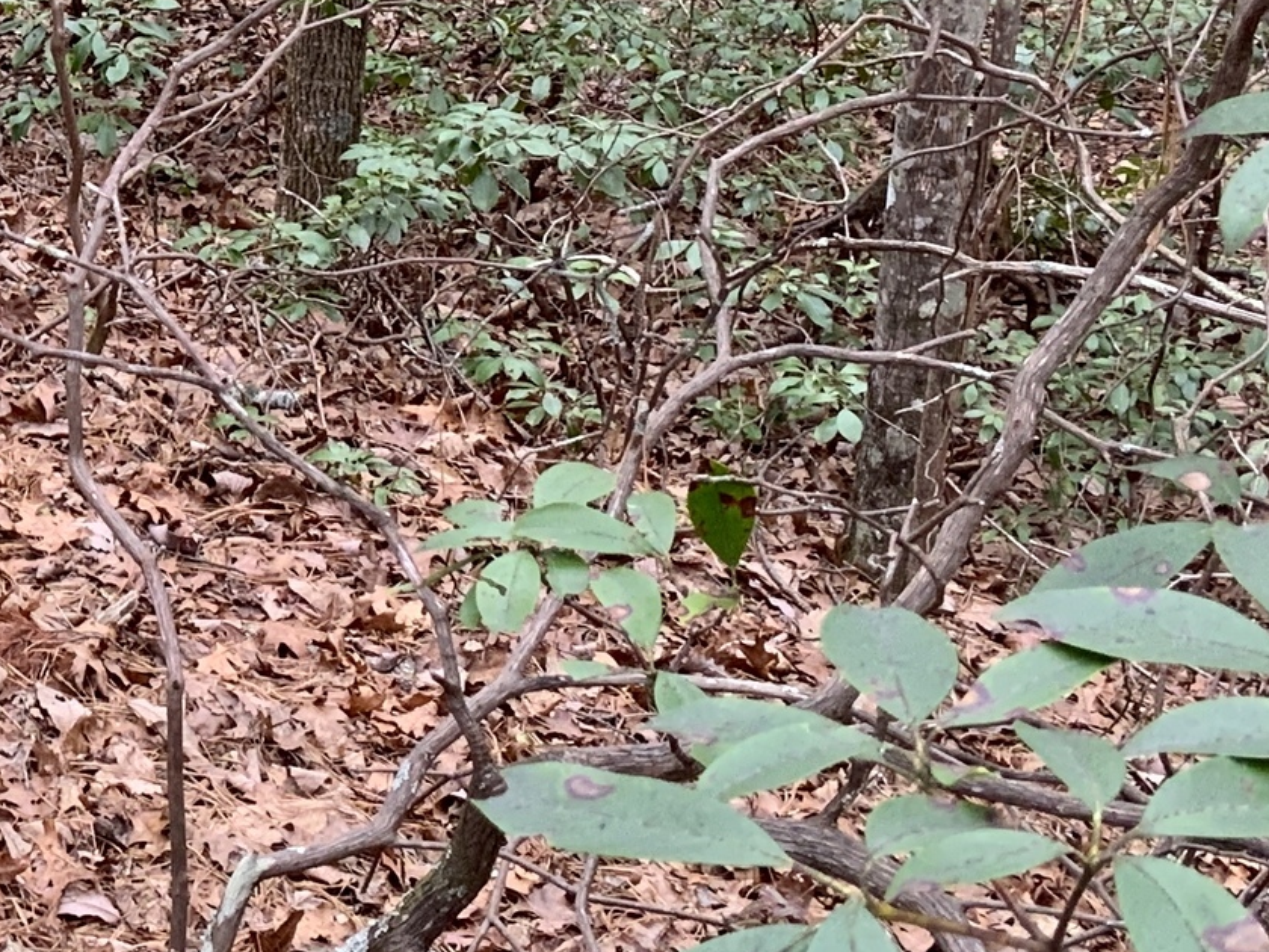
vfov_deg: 13.8
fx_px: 3886
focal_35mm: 106
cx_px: -151
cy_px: -11
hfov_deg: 17.8
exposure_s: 1/122
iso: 32
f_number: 1.8
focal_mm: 3
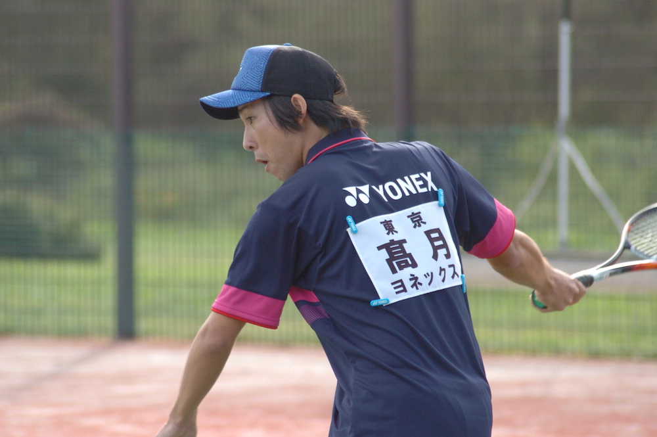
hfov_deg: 6.9
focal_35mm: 300
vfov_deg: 4.6
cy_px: 218
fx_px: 5470
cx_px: 328
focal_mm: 200
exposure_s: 1/500
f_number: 5
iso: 400
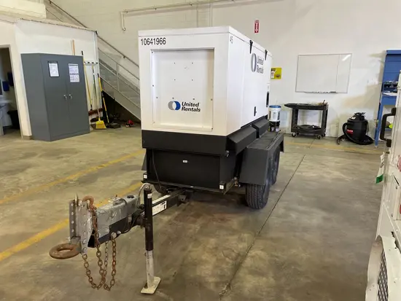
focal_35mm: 26
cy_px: 150
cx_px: 200
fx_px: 301
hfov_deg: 67.3
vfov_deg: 53.1
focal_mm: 4.2
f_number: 1.6
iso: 80
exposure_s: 1/60
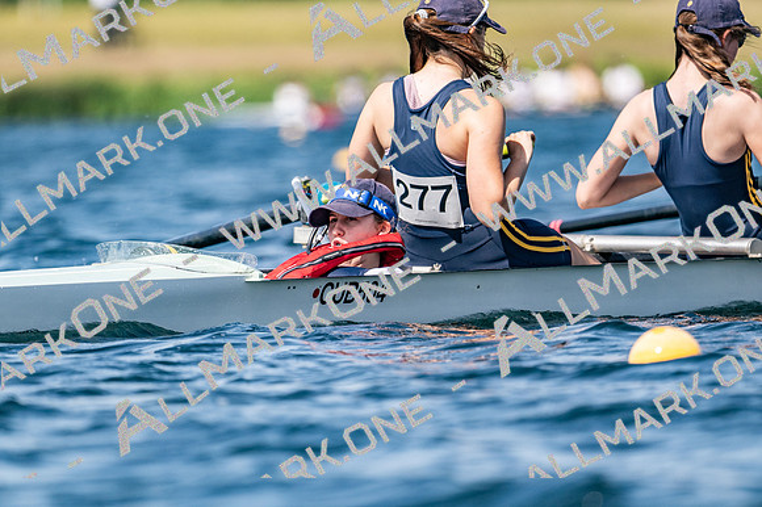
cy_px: 254
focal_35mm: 600
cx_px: 381
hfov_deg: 3.4
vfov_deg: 2.3
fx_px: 12692
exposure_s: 1/2500
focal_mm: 400
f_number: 4.5
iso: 200
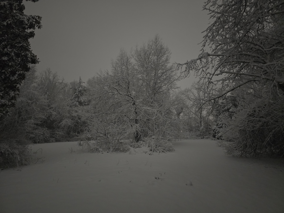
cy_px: 106
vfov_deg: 58.9
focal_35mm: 23
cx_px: 142
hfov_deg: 73.9
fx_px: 189
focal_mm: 6.3
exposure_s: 1/15
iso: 1600
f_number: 1.7
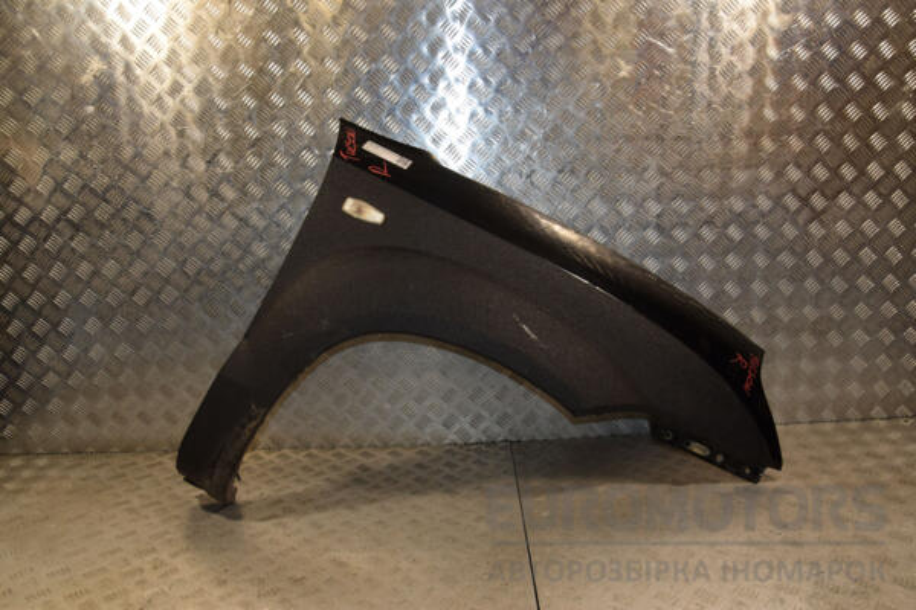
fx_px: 687
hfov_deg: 67.4
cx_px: 458
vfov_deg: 47.9
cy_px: 305
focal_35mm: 27
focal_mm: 18
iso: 800
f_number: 7.1
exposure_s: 1/200
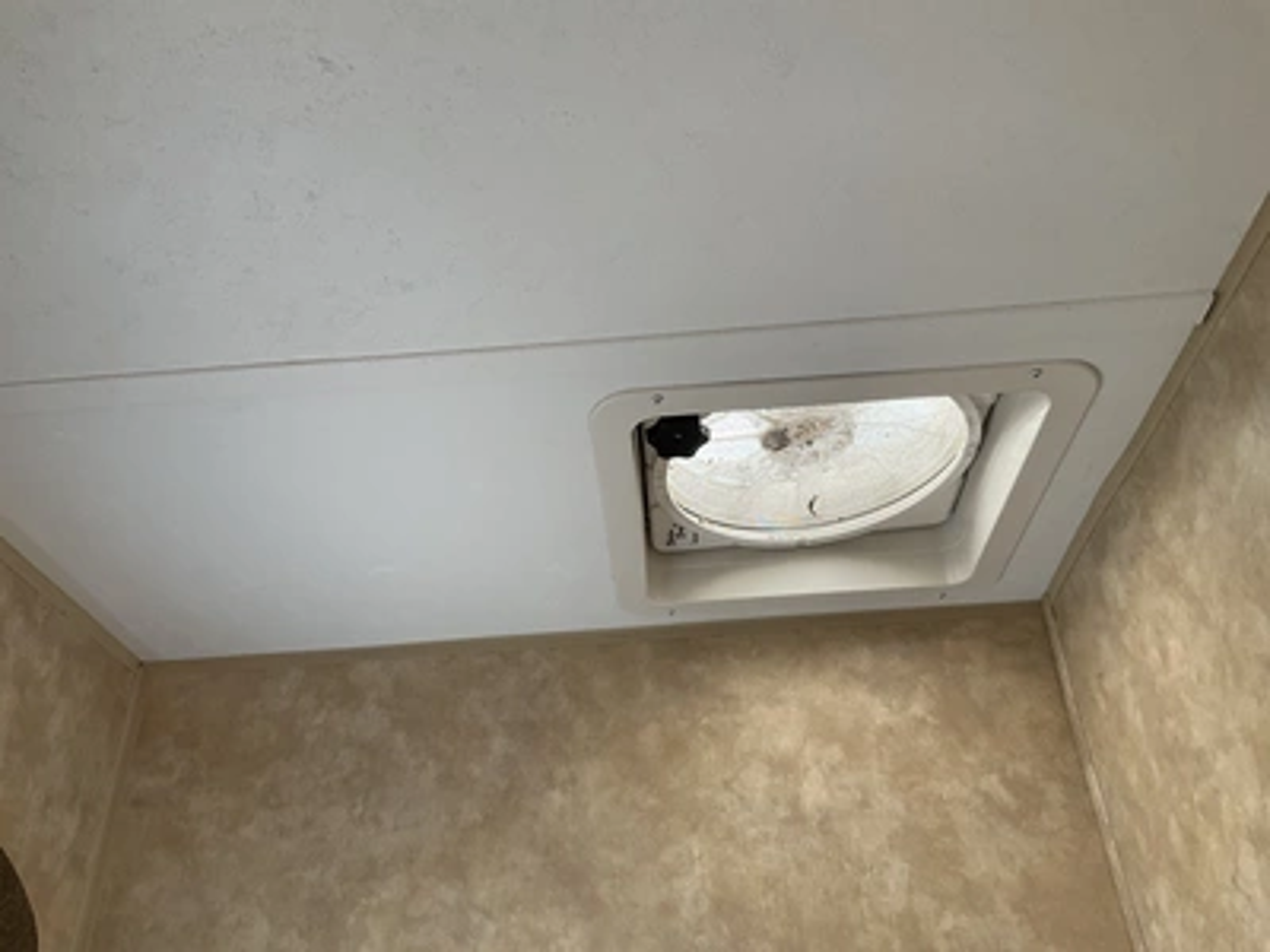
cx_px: 635
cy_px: 476
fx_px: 1064
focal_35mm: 29
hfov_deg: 61.7
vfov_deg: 48.2
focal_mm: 3
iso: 64
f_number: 1.8
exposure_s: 1/122
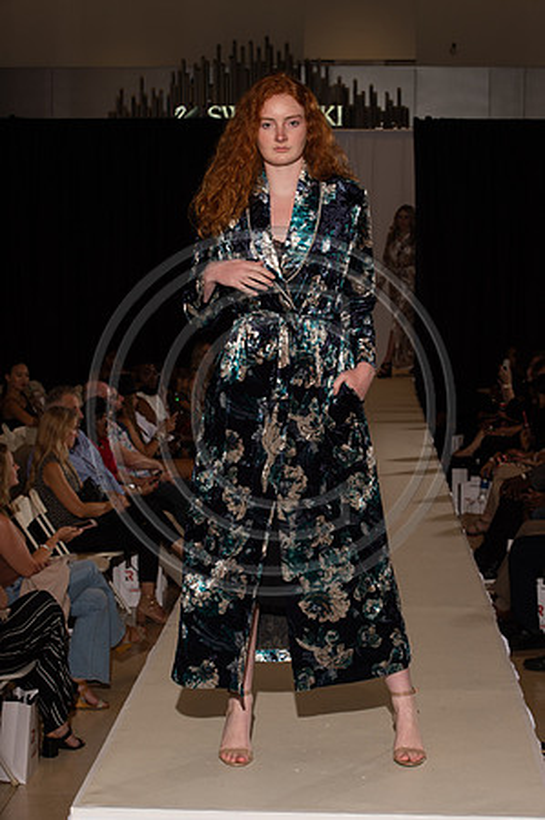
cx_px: 272
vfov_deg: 26.0
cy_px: 410
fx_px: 1775
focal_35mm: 78
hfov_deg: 17.5
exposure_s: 1/250
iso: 800
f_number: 9
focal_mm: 78
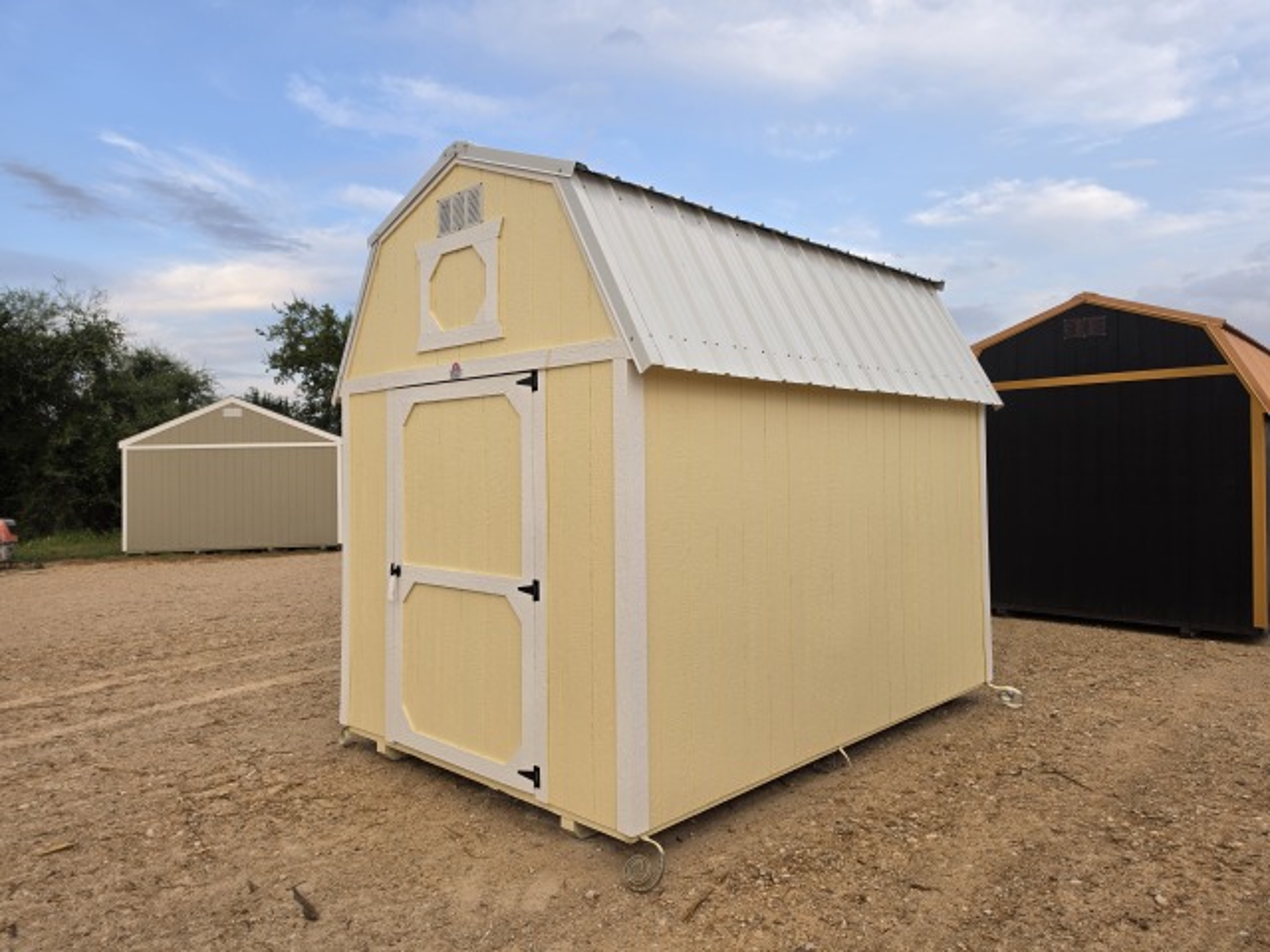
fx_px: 844
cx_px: 635
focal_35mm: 23
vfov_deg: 58.9
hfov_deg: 73.9
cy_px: 476
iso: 20
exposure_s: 1/180
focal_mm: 6.5
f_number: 1.4
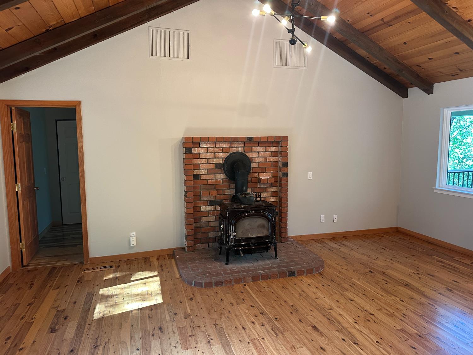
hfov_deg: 71.6
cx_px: 236
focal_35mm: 24
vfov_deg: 56.8
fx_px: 328
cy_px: 178
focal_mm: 6.86
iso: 250
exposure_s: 1/60
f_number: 1.78
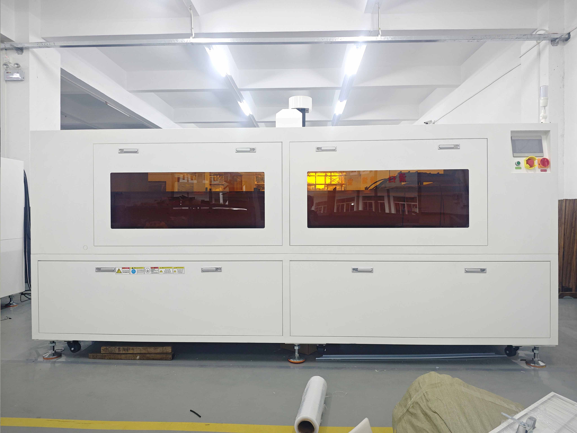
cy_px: 216
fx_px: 383
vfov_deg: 58.9
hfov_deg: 73.9
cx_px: 288
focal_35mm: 23
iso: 400
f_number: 1.6
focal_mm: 6.55
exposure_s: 1/56
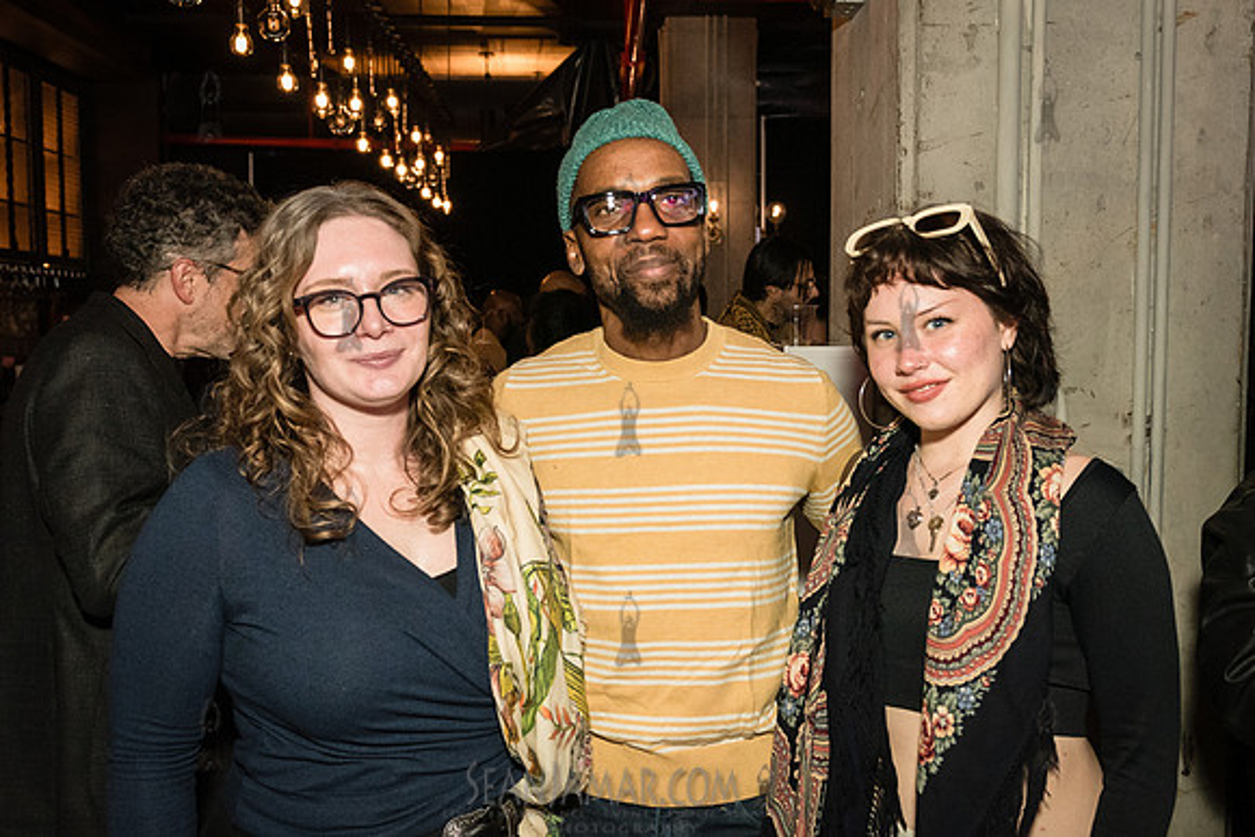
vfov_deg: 35.5
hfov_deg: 51.2
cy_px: 439
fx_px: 1309
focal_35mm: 38
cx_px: 669
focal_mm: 28
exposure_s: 1/160
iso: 4000
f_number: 4
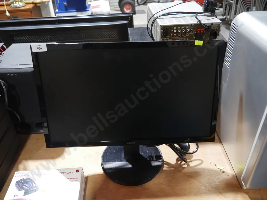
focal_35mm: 28
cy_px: 100
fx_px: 216
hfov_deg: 63.4
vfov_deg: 49.7
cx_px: 134
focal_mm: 14
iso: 800
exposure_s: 1/60
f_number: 3.5
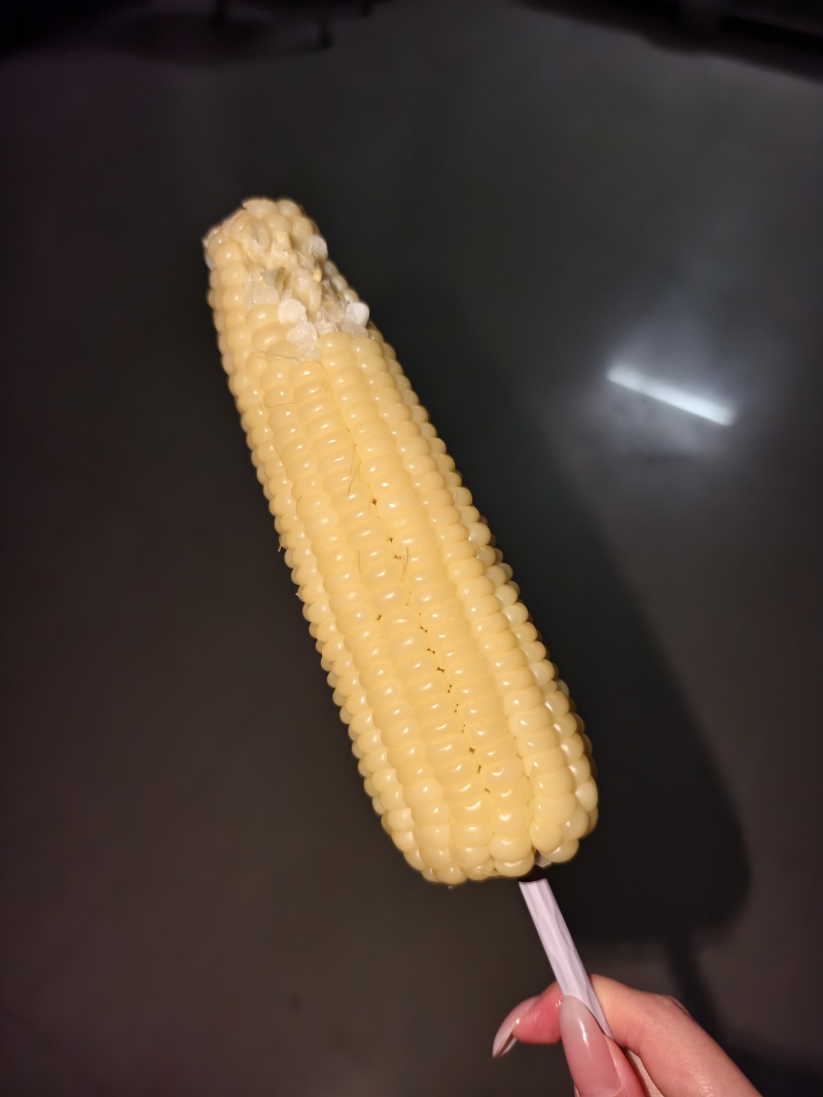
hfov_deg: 58.9
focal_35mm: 23
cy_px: 548
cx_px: 412
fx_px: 729
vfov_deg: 73.9
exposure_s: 1/100
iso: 351
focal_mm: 5.6
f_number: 1.57
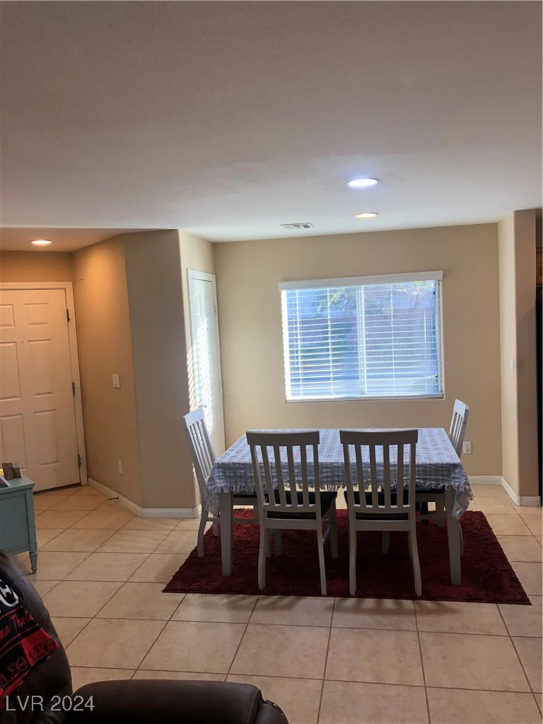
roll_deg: +0.9
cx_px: 272
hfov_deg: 49.7
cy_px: 362
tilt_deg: -3.9
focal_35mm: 28
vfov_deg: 63.4
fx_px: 586
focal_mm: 3.99
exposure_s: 1/120
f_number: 1.8
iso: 50
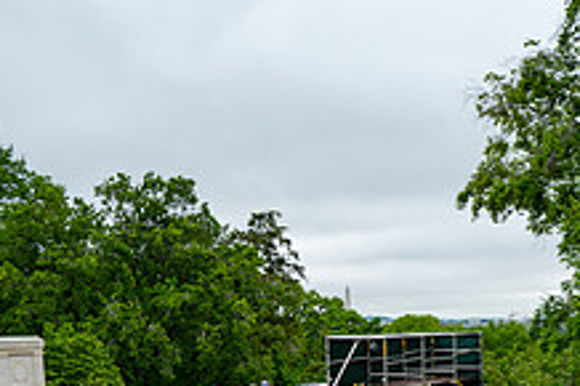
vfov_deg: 20.1
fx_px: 1030
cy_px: 445
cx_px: 487
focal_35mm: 64
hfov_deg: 30.5
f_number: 6.3
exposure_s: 1/100
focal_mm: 24
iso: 100
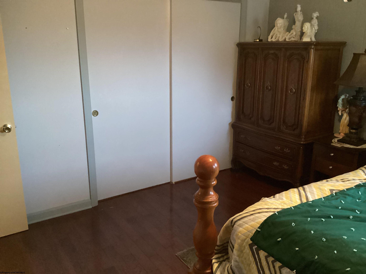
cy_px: 137
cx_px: 183
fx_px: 328
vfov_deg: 45.4
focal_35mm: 31
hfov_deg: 58.4
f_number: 2.4
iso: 640
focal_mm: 3.3
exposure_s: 1/20
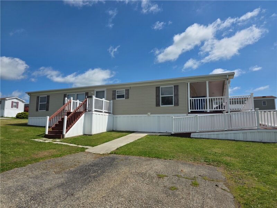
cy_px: 104
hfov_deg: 73.9
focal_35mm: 23
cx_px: 138
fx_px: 184
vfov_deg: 58.9
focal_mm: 6.3
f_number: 1.7
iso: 64
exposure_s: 1/7944
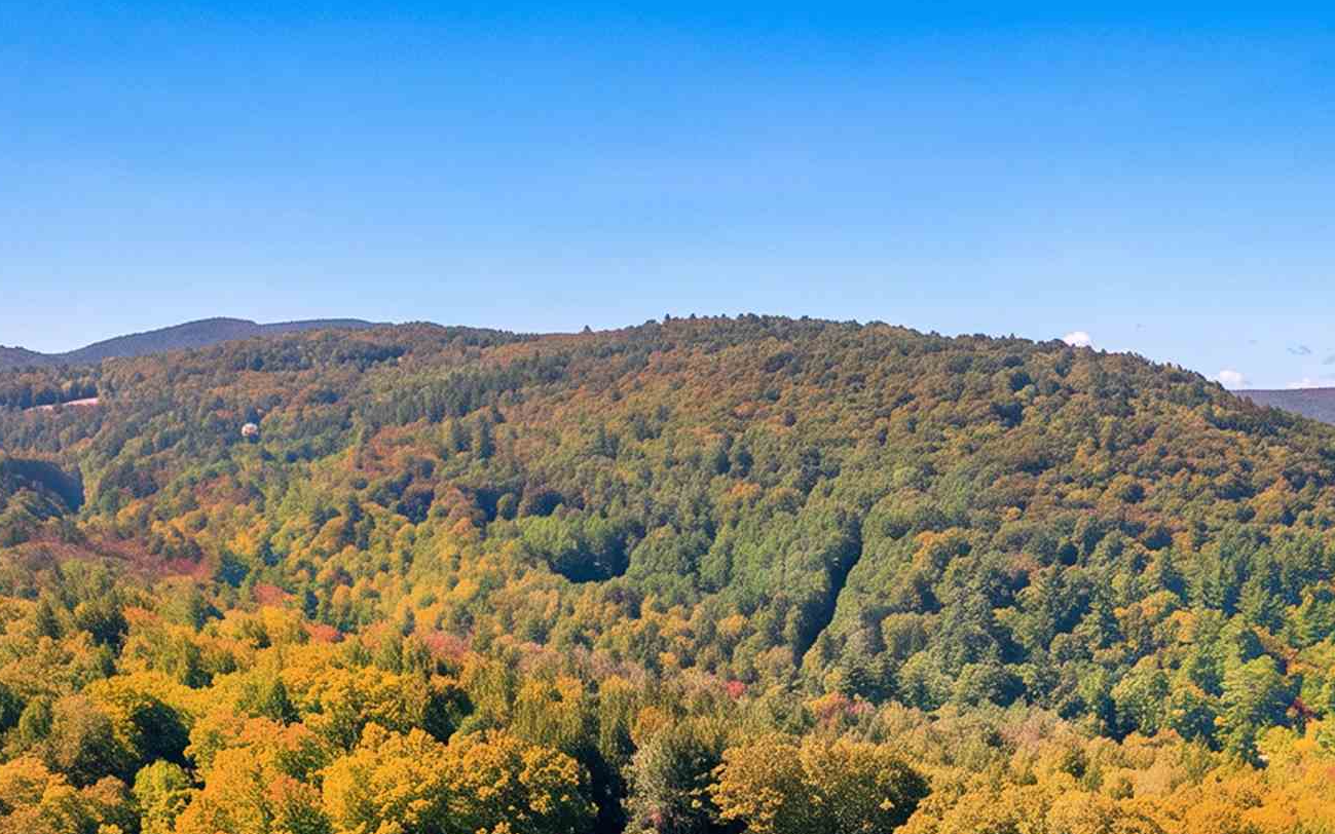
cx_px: 907
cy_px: 996
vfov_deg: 22.5
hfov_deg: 37.7
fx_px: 1928
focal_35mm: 53
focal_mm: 8.38
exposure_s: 1/180
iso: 100
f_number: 2.8
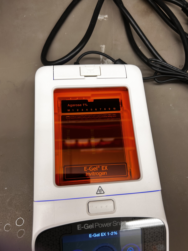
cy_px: 126
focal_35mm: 26
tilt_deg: -73.7
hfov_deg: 53.1
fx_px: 188
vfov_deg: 67.3
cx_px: 94
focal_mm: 5.7
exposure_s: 1/62
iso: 64
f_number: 1.5
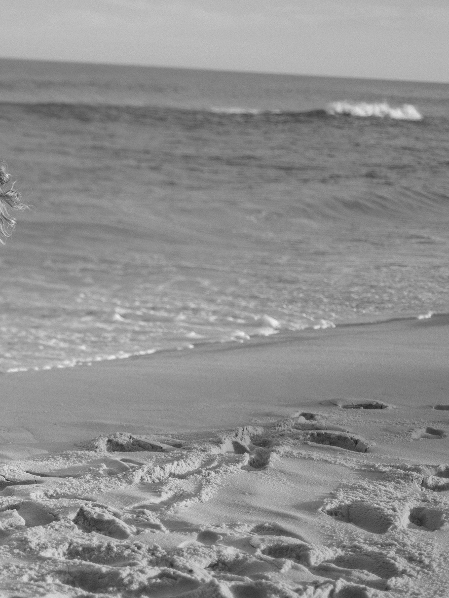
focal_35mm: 71
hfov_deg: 19.5
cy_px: 203
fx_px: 1228
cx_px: -87
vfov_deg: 27.2
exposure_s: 1/2500
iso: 64
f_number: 1.4
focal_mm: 35
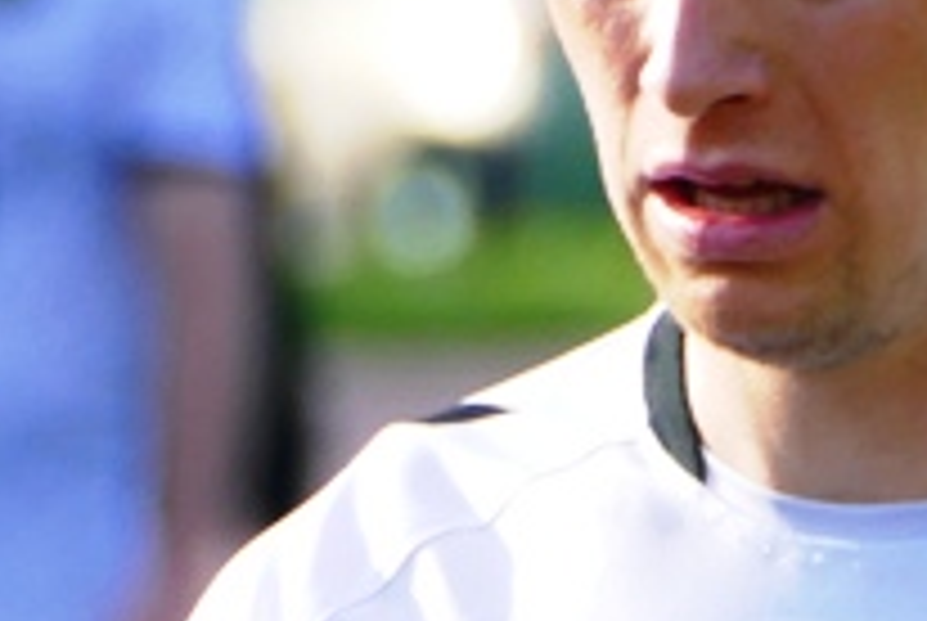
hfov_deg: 0.9
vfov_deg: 0.6
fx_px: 57091
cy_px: 457
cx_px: 783
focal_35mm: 2214
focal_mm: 144.72
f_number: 4
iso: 160
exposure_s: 1/500
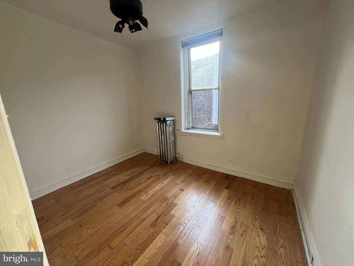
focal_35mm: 13
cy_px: 133
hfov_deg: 106.2
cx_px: 177
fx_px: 133
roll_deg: +1.5
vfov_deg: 89.9
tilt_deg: -13.4
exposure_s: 1/99
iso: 125
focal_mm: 1.57
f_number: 1.8
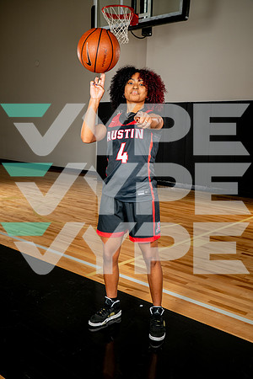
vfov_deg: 50.7
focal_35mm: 38
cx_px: 126
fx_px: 401
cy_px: 190
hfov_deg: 35.1
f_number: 8
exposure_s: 1/400
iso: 250
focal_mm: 38
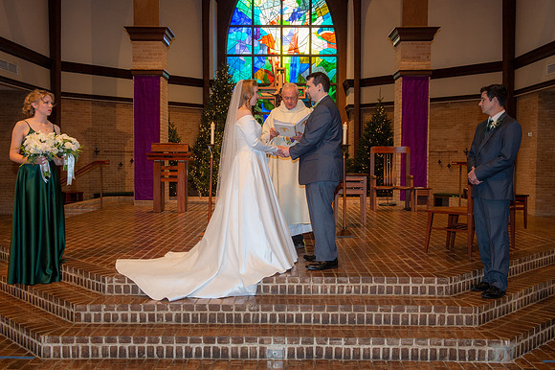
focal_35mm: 37
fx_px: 565
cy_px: 185
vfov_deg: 36.2
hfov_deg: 52.3
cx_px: 278
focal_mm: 36
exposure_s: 1/100
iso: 1600
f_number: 7.1
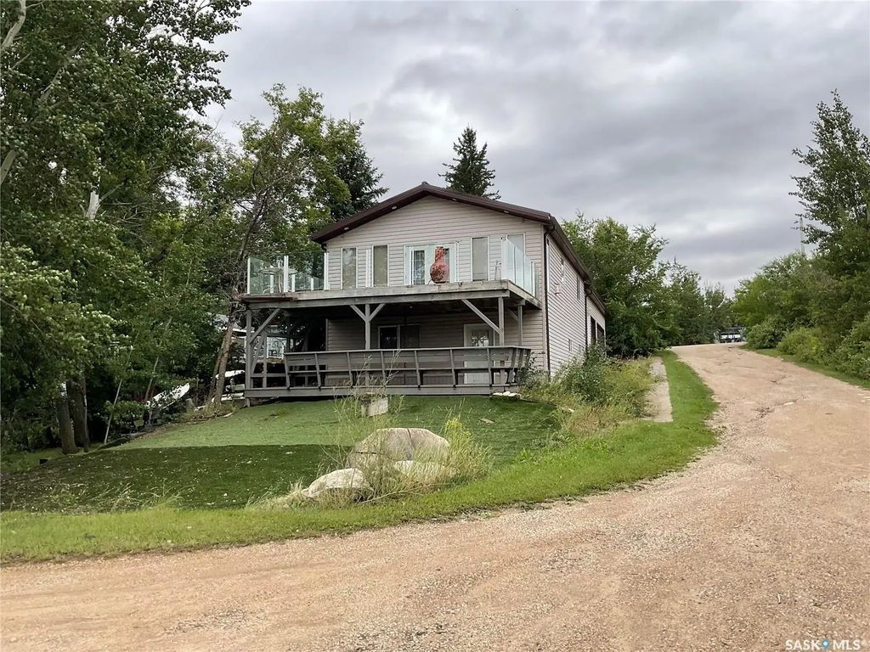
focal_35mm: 29
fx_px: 729
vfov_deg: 48.2
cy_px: 326
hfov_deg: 61.7
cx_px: 435
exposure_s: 1/1451
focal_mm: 3
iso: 16
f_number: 1.8
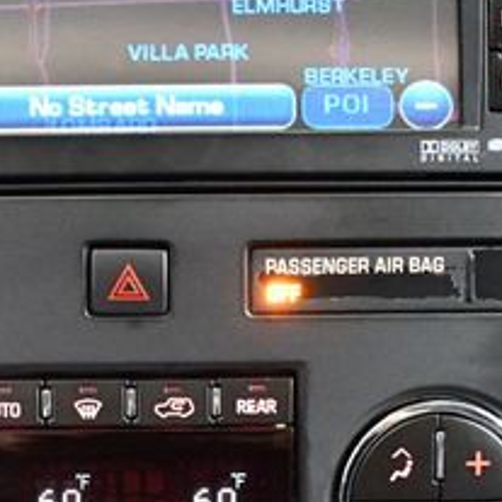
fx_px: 1591
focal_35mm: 97
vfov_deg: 17.6
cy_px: 483
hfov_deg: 17.8
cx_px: 136
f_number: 4
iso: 12800
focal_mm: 25
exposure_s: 1/60
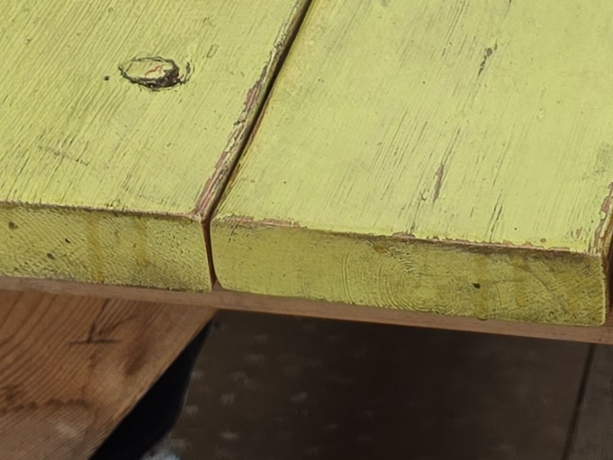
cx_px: 724
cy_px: -471
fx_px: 2391
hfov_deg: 14.2
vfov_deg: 10.1
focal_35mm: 135
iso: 25
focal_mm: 6.5
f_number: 1.4
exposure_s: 1/120
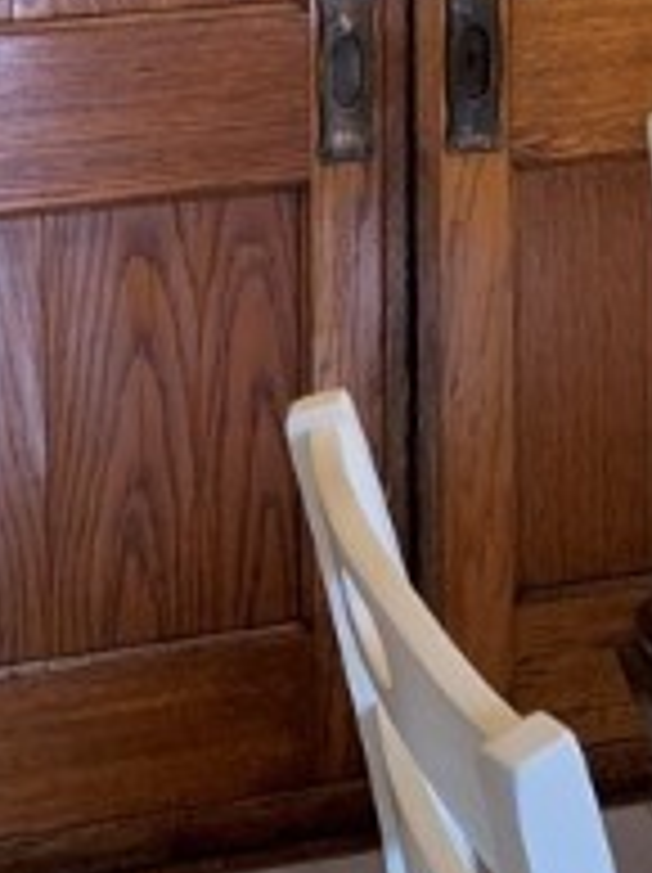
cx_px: 486
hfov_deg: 14.3
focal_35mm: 103
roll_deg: +0.1
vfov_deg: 18.0
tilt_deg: -6.1
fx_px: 2592
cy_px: -212
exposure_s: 1/60
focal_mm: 4.25
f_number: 1.8
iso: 100
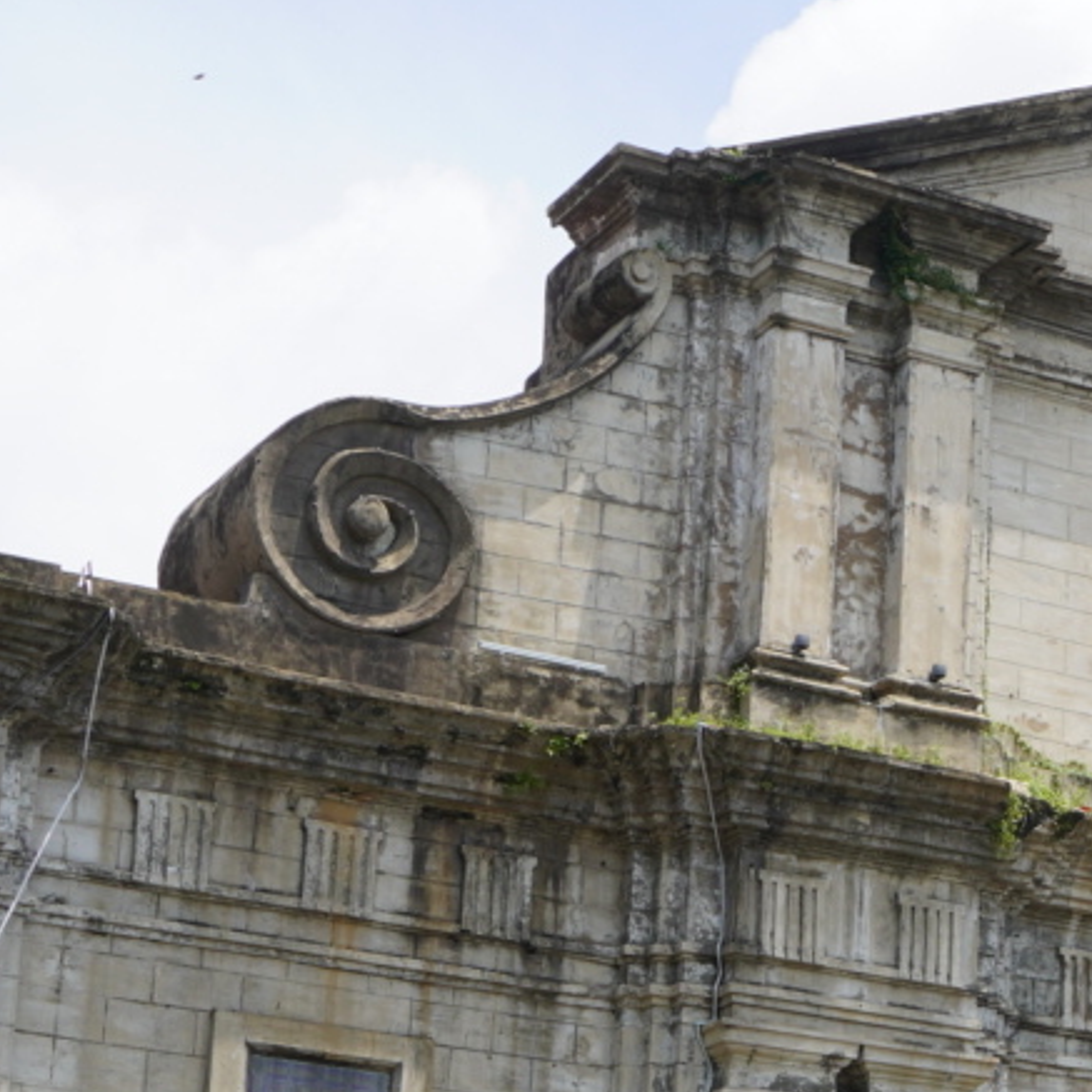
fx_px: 3875
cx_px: 1337
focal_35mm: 109
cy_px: 935
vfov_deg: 15.9
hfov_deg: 15.4
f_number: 10
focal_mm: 23
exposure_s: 1/125
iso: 100
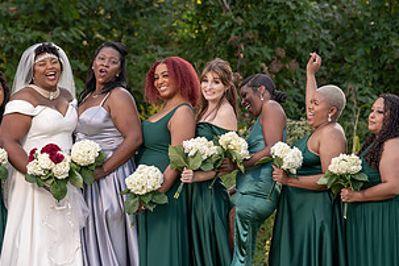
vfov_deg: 5.1
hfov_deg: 7.6
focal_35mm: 270
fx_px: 2992
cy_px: 165
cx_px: 64
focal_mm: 137
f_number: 4
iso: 160
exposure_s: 1/200
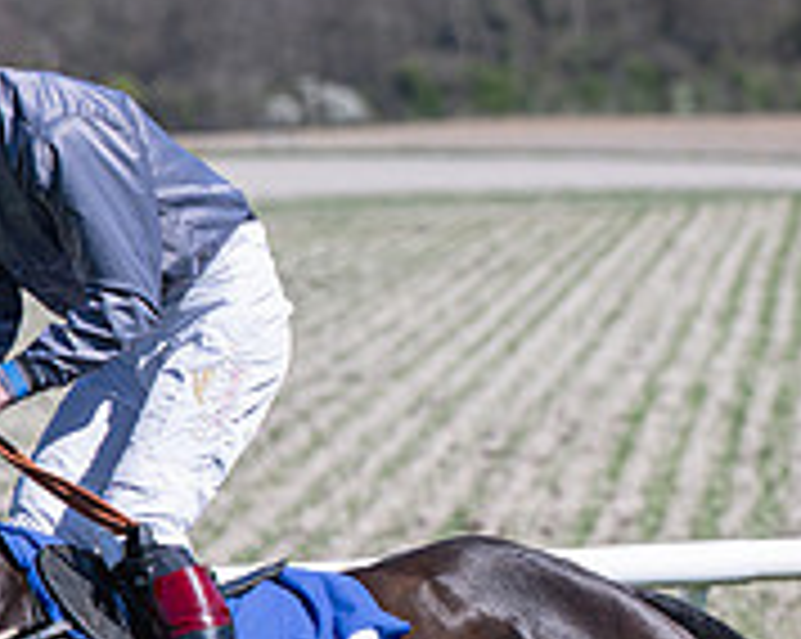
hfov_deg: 4.2
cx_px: 580
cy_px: 723
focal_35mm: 464
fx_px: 10988
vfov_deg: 3.3
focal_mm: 115
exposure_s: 1/2000
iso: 160
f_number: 4
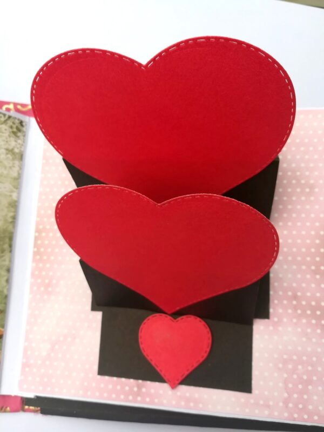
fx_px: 324
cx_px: 162
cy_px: 216
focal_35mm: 26
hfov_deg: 53.1
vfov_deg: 67.3
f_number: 2.2
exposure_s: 1/116
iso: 50
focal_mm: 3.83
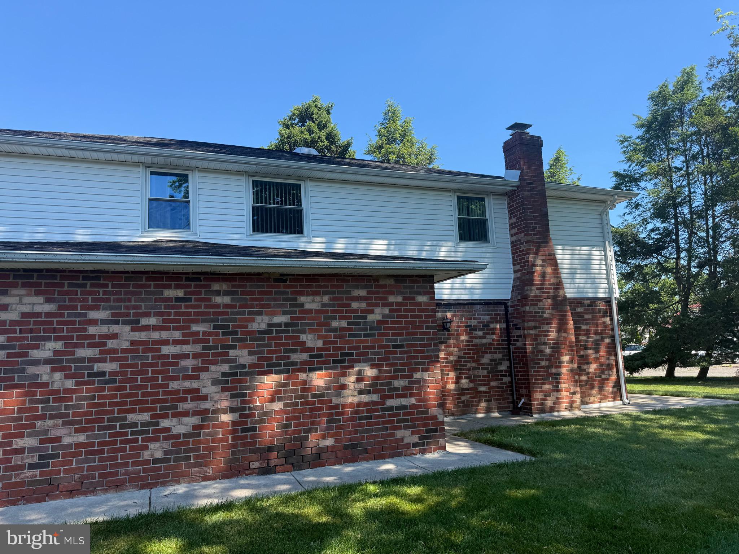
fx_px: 512
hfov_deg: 71.6
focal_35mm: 24
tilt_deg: +8.8
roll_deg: +1.0
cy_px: 277
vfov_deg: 56.8
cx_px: 370
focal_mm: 6.76
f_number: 1.78
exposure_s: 1/1410
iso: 80
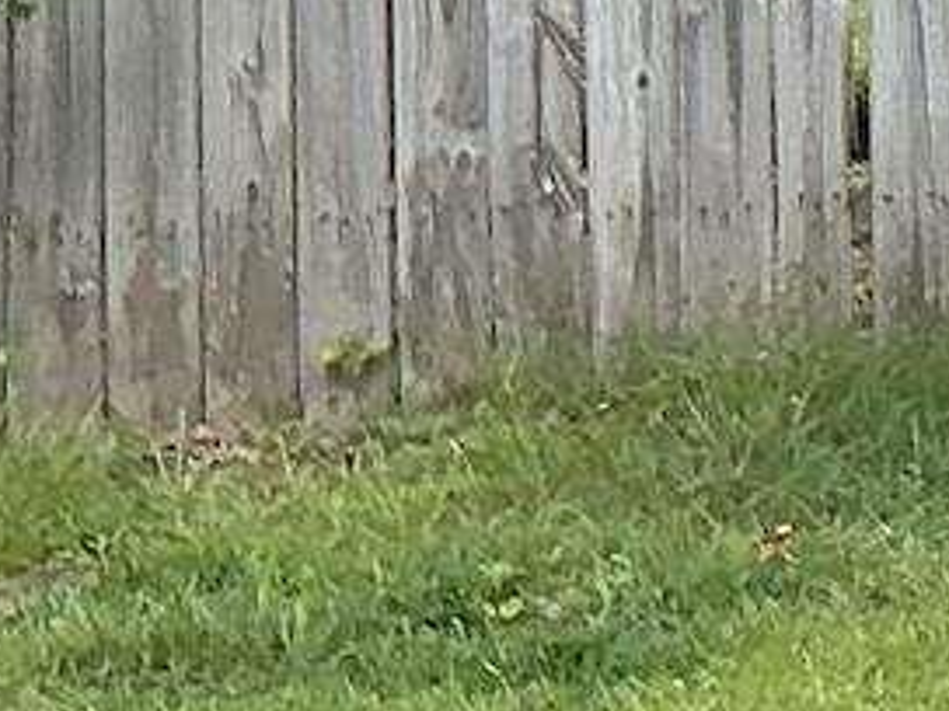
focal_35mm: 211
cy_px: -704
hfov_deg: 8.1
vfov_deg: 6.8
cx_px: 2735
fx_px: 5785
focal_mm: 3
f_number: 1.8
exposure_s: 1/255
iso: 25
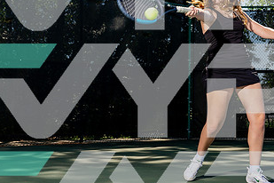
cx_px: 189
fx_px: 540
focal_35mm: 71
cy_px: 91
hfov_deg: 28.2
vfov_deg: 19.2
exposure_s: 1/1250
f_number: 4.5
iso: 100
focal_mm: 34
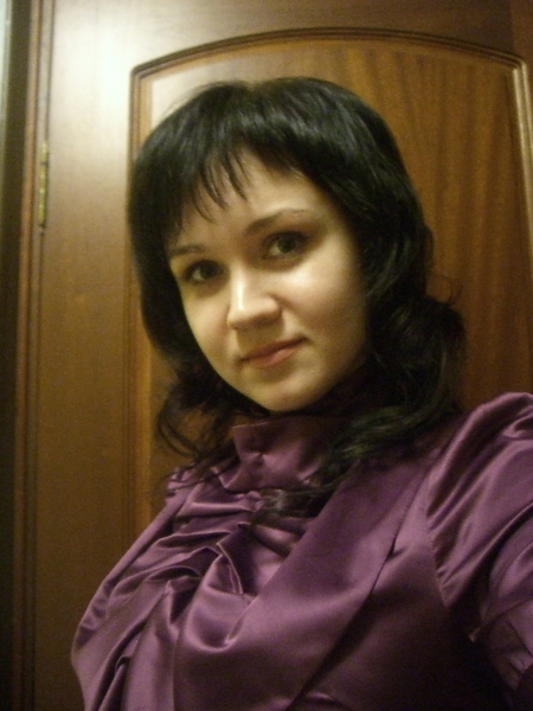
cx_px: 266
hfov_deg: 37.7
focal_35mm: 38
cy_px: 356
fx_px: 780
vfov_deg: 49.0
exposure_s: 1/15
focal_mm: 6.2
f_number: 2.7
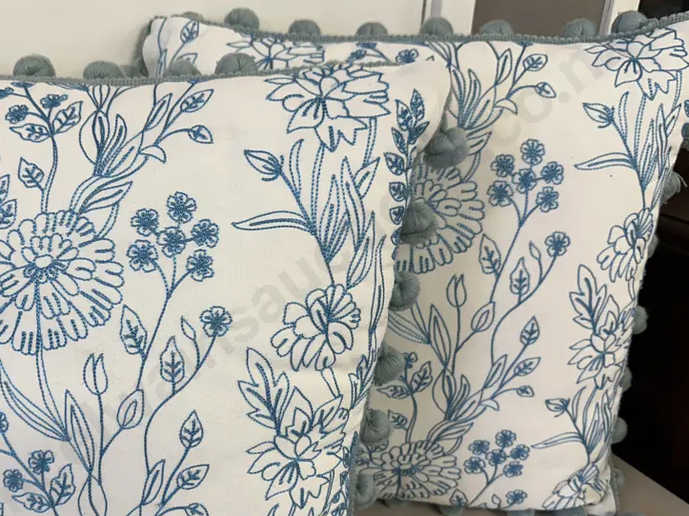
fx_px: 677
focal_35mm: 34
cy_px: 331
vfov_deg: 41.4
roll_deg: +0.4
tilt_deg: -27.6
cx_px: 231
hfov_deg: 52.9
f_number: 1.78
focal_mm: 6.86
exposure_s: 1/100
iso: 100
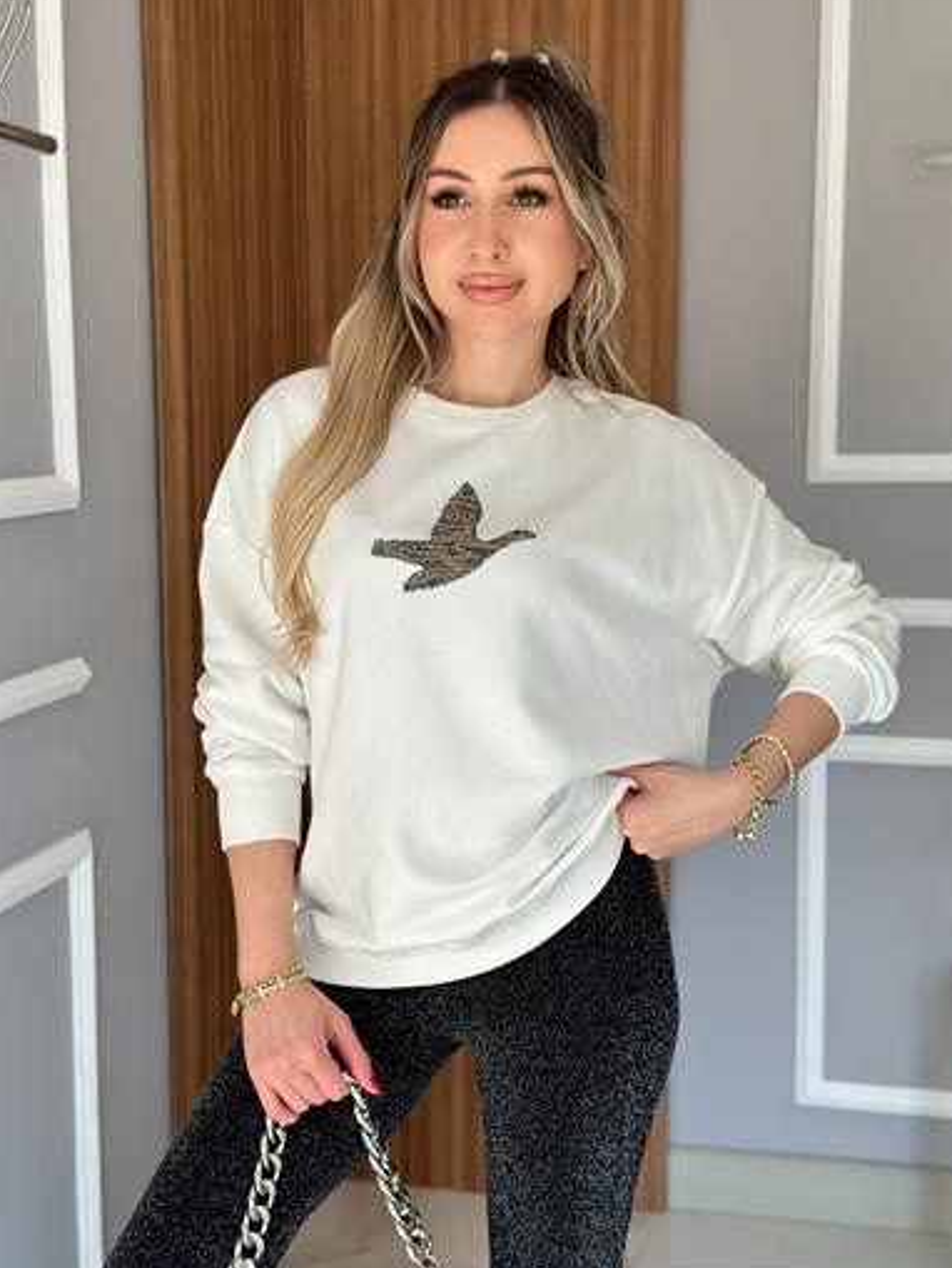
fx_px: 1796
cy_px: 628
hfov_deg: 29.7
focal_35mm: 49
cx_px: 478
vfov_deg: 38.9
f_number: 1.78
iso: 125
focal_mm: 6.86
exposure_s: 1/70
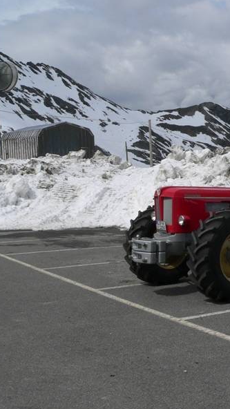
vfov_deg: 39.2
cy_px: 205
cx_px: 270
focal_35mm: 53
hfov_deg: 21.2
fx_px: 575
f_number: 5.6
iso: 80
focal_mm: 6
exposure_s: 1/1000
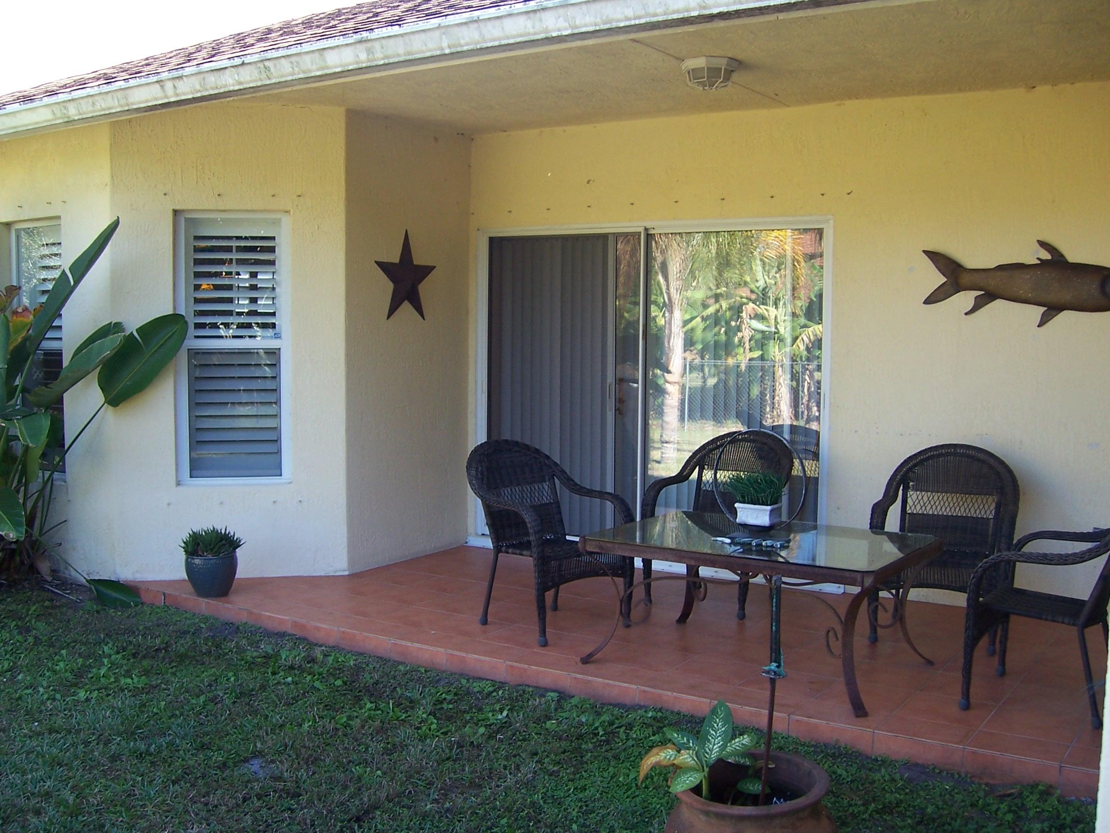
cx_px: 555
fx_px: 1154
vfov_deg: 39.7
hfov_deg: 51.4
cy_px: 416
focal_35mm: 36
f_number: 3
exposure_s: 1/90
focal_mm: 6
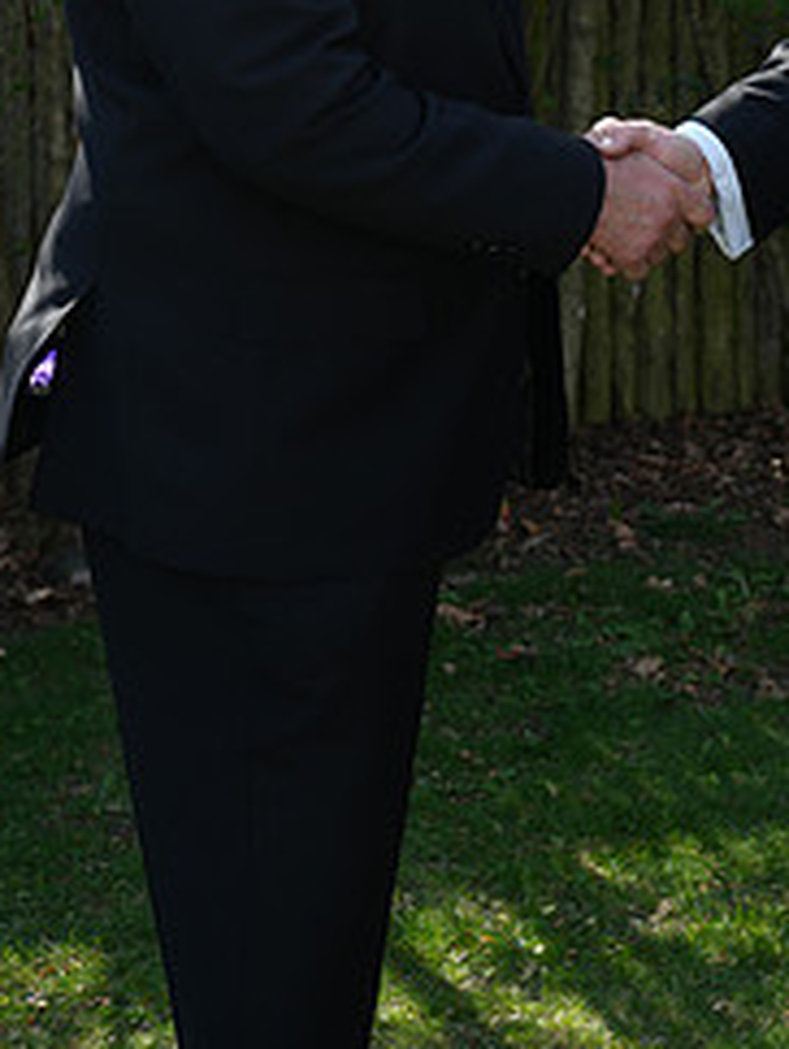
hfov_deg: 14.8
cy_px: -39
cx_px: 739
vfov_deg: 19.2
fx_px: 3003
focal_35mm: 99
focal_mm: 43
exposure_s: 1/200
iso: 80
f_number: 4
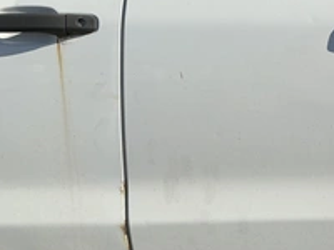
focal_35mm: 56
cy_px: 122
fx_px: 540
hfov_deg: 31.9
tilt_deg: -8.8
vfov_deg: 26.1
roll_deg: -1.3
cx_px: 327
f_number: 1.8
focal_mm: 3
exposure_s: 1/3125
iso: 25
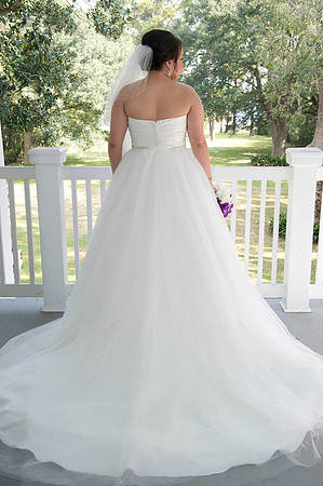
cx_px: 162
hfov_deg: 33.3
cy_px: 243
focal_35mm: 40
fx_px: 540
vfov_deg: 48.5
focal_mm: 40
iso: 320
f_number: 5.6
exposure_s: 1/125
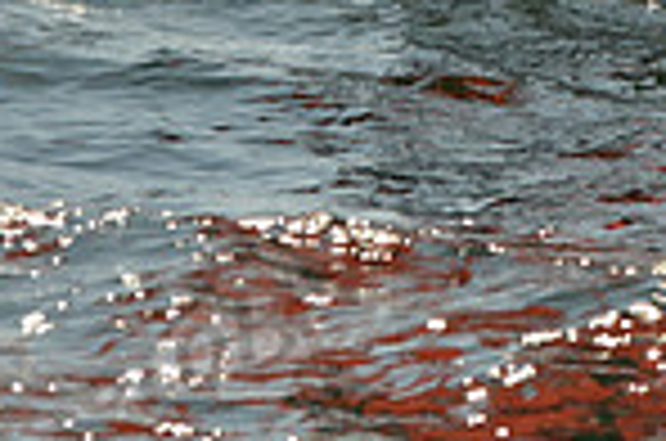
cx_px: 814
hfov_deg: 6.1
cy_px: -421
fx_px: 6240
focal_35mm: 338
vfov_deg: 4.0
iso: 200
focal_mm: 86
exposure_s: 1/1250
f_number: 8
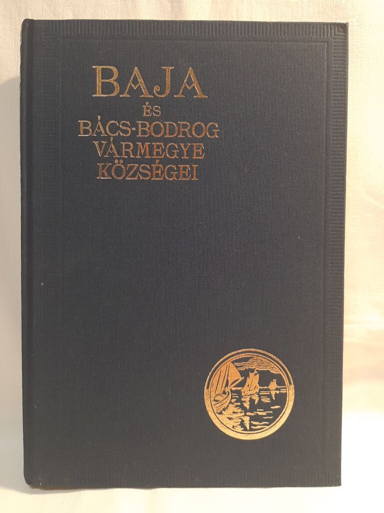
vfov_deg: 65.3
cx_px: 192
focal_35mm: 27
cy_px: 256
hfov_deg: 51.4
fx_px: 399
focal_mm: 3.93
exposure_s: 1/33
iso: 493
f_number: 1.7
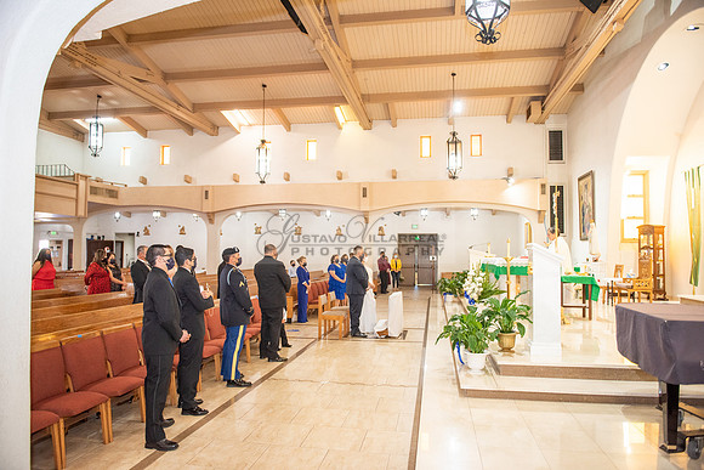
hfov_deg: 73.7
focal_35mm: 24
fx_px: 469
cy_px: 235
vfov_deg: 53.2
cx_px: 352
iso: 1000
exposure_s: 1/160
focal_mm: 24
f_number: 2.8
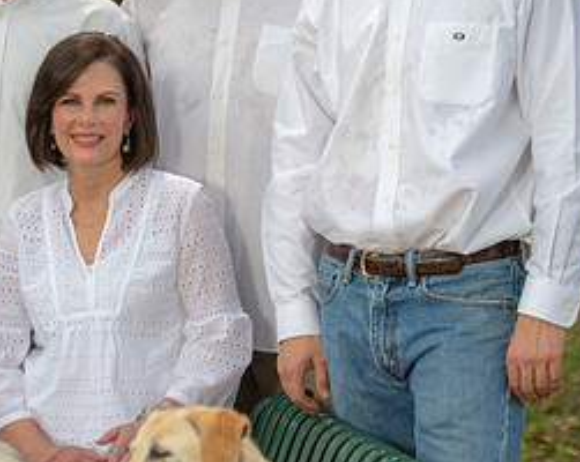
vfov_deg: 10.1
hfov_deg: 12.7
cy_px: 102
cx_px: 282
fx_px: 2605
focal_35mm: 152
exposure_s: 1/160
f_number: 2.8
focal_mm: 70
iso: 100
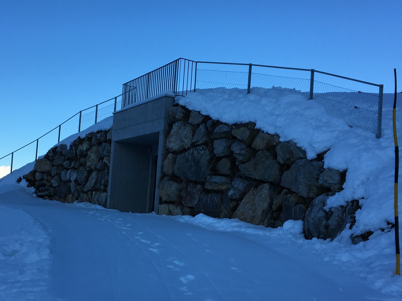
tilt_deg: +2.7
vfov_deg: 32.1
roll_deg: -3.5
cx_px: 167
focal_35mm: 45
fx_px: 523
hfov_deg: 41.9
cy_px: 184
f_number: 2.2
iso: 25
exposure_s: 1/1261
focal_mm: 4.15
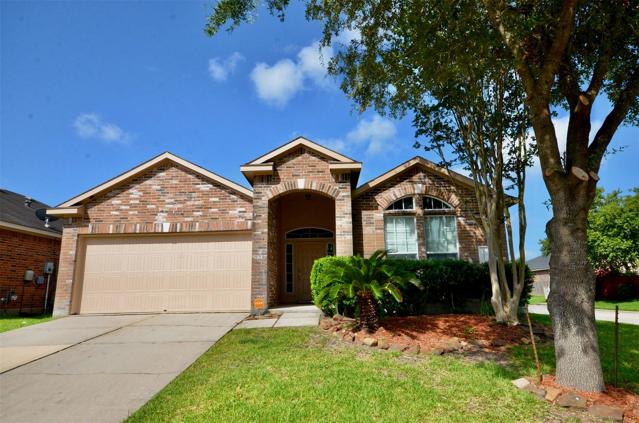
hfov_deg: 77.4
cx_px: 320
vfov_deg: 55.9
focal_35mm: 22
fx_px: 399
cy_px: 212
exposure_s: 1/800
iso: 1250
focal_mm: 15
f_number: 14
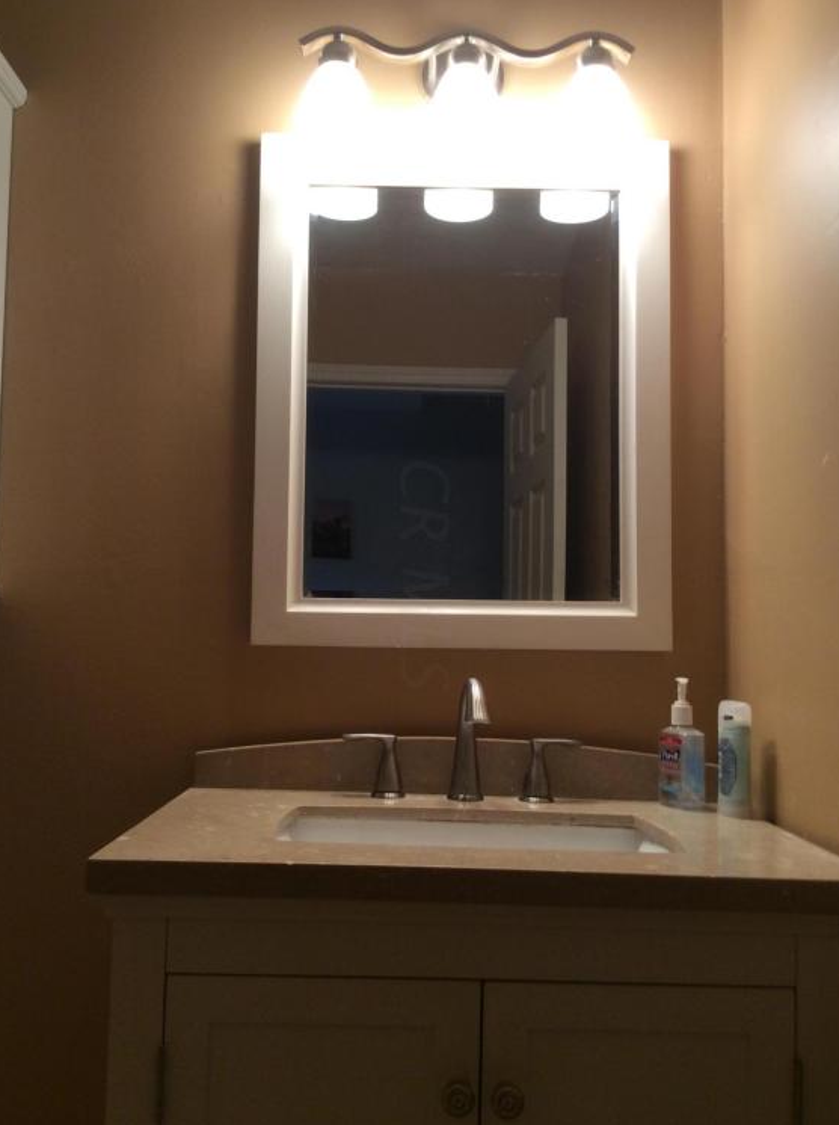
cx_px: 425
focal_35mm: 33
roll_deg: +0.3
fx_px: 1070
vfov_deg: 55.4
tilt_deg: +4.3
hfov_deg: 42.8
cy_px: 575
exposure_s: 1/30
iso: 40
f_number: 2.4
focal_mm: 3.3
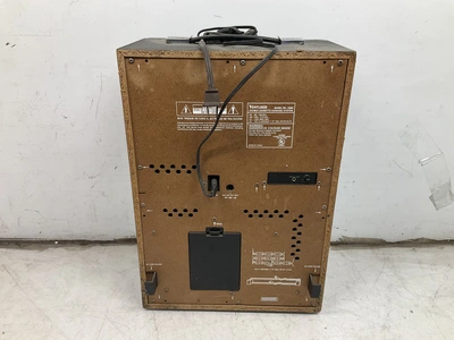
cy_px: 170
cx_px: 227
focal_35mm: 29
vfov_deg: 48.2
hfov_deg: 61.7
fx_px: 380
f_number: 1.8
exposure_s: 1/120
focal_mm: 3
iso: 64
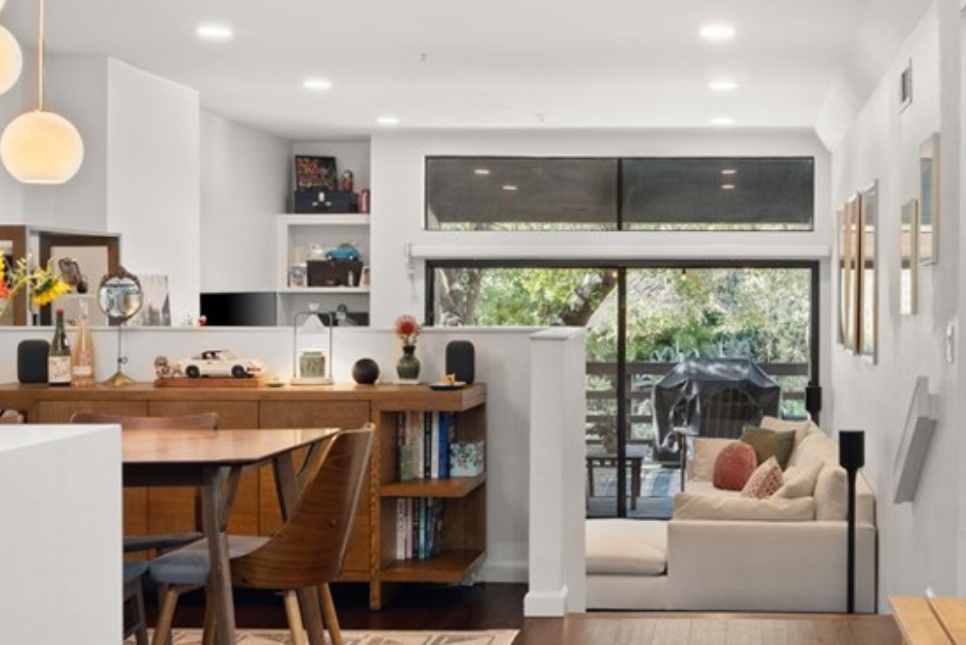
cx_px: 715
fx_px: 1396
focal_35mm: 52
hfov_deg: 37.3
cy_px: 280
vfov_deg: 26.0
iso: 250
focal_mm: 28
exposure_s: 2
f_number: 9
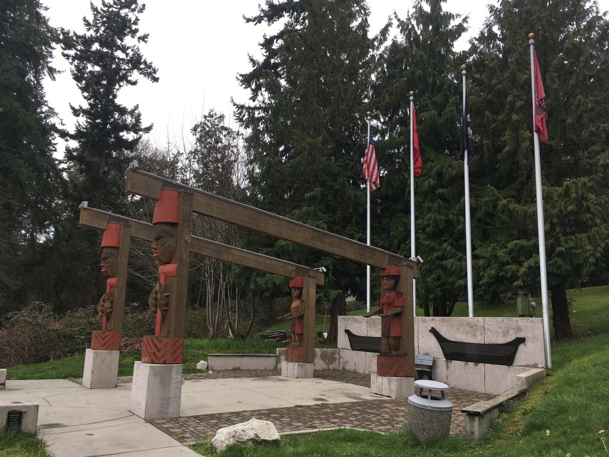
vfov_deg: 48.2
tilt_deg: +9.3
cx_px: 304
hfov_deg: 61.7
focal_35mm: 29
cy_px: 228
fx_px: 510
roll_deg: -1.1
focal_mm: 4.15
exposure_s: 1/422
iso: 25
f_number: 2.2
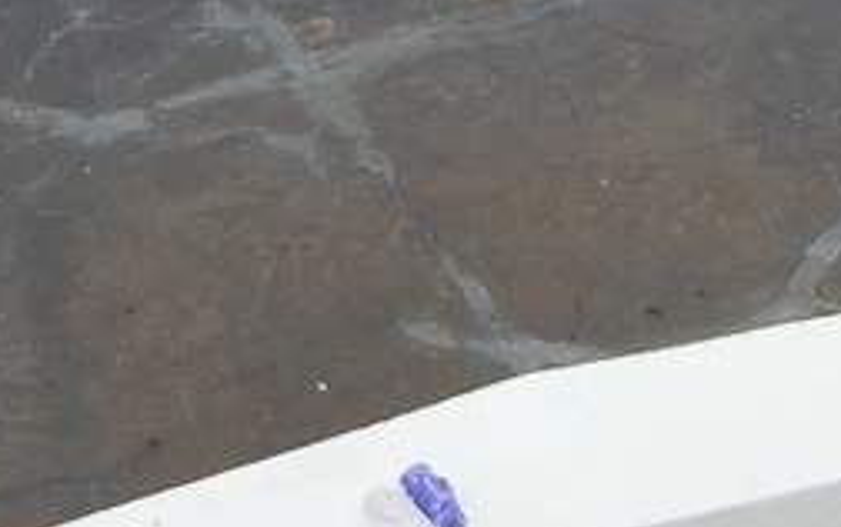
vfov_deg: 9.5
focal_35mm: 129
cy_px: -514
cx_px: 758
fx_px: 2959
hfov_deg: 16.0
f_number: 7
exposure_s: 1/390
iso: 160
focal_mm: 5.4
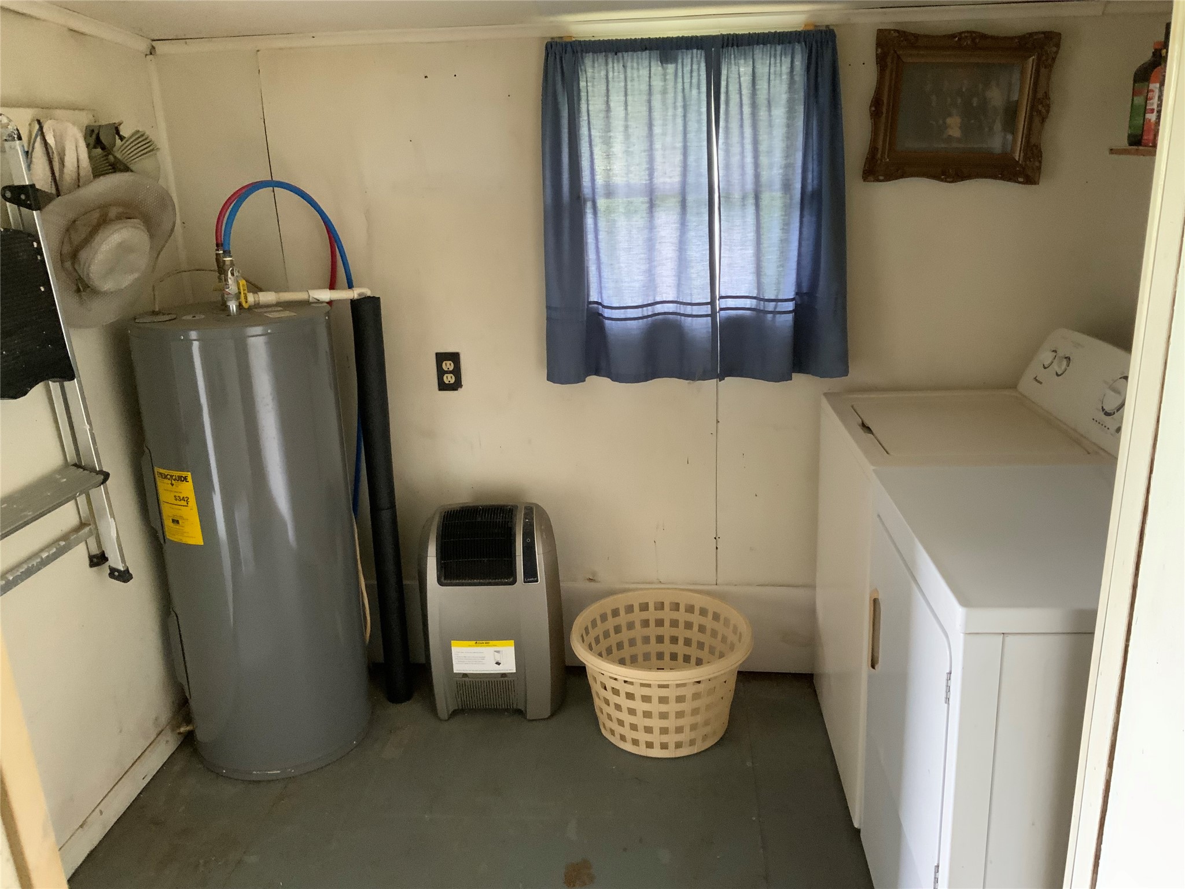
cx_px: 592
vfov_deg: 48.2
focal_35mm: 29
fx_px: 993
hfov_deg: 61.7
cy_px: 444
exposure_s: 1/56
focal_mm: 3
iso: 320
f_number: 1.8
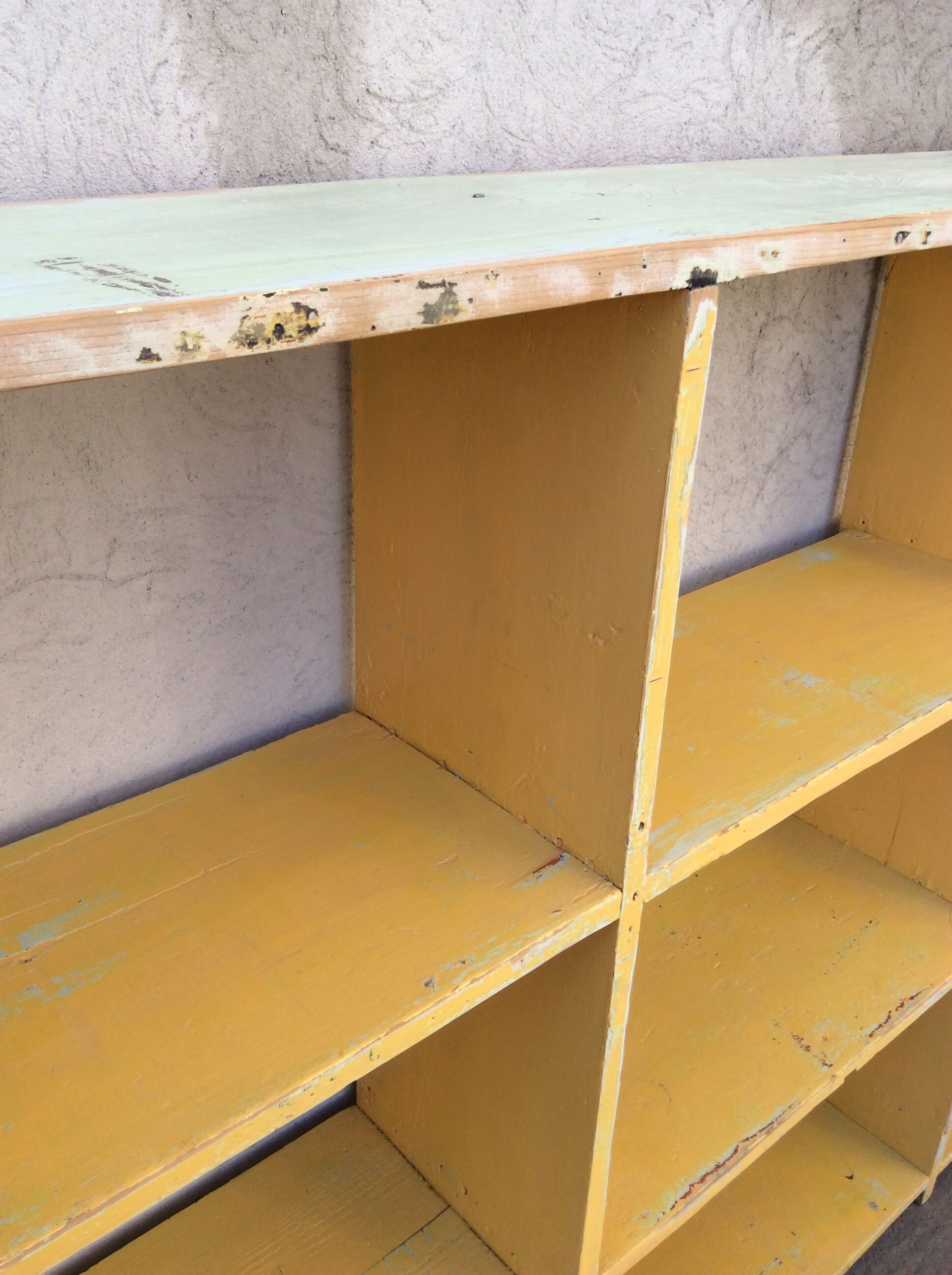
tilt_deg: -25.4
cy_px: 638
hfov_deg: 44.1
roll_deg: -1.8
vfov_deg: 56.9
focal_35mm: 32
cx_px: 476
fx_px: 1177
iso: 32
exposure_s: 1/253
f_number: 2.4
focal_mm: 3.3
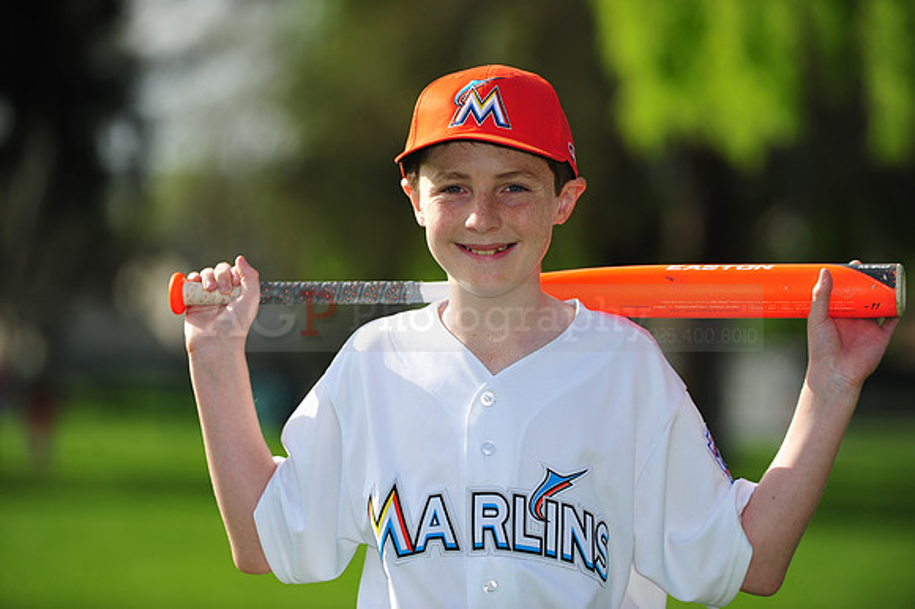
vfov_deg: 6.9
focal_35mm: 200
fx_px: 5080
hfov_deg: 10.3
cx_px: 458
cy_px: 304
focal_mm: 200
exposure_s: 1/1600
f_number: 4.5
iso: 200
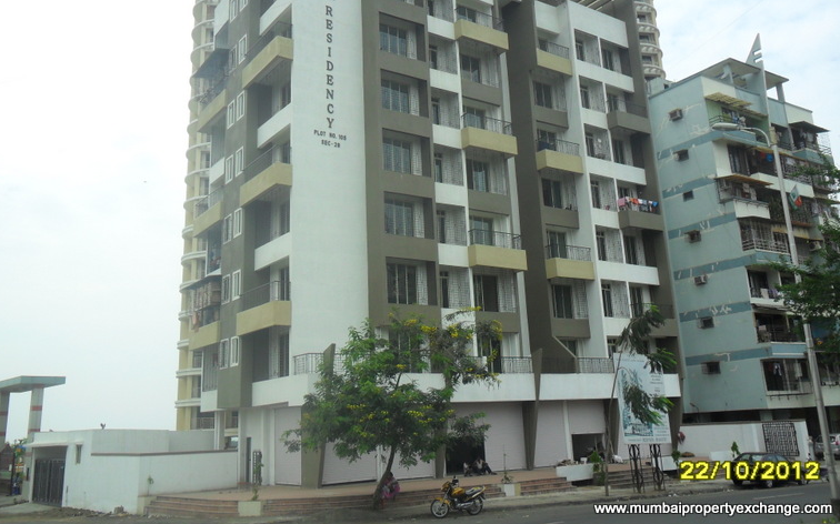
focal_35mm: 35
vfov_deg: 36.1
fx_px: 801
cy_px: 208
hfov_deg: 55.3
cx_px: 420
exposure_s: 1/1000
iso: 100
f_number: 3.7
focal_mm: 5.7
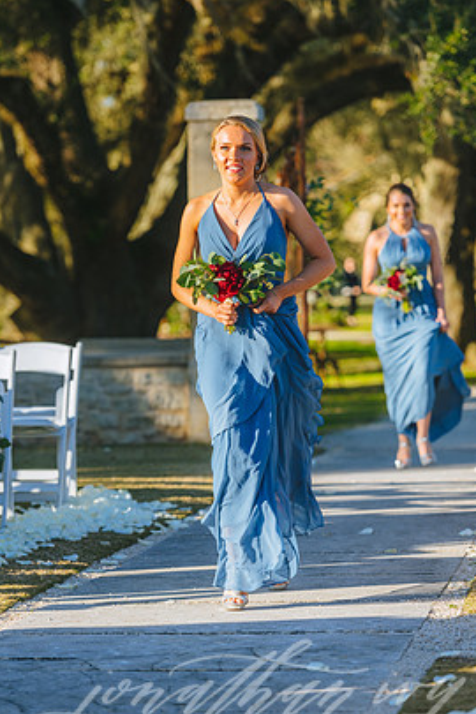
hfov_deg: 8.5
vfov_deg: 12.8
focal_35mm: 161
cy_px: 367
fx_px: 3193
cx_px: 259
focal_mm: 145
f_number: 4.5
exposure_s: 1/1000
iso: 200
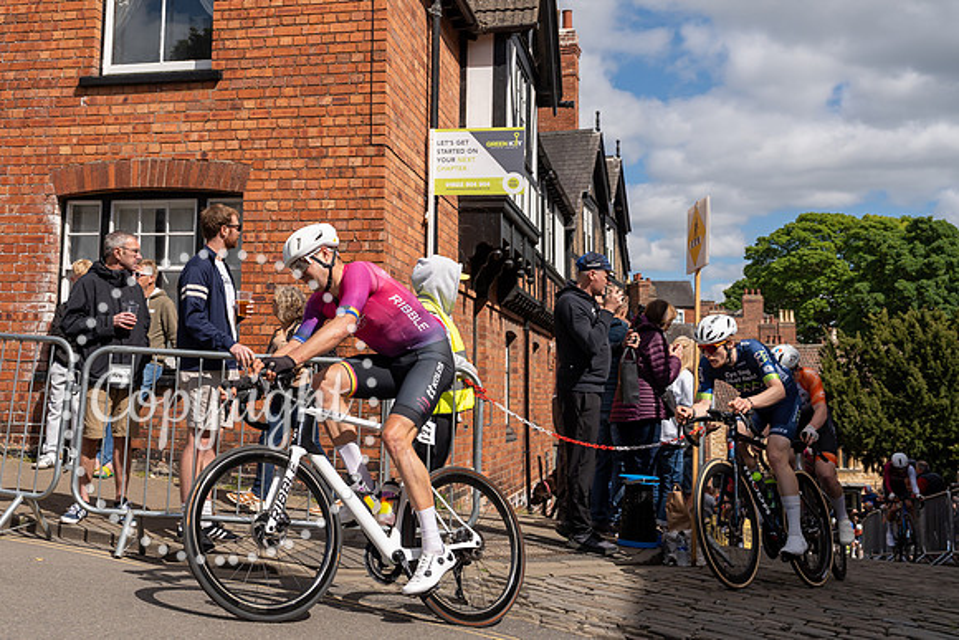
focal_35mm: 45
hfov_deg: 42.7
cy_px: 221
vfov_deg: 29.5
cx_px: 313
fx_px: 1206
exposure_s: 1/1000
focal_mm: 32
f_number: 5
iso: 125
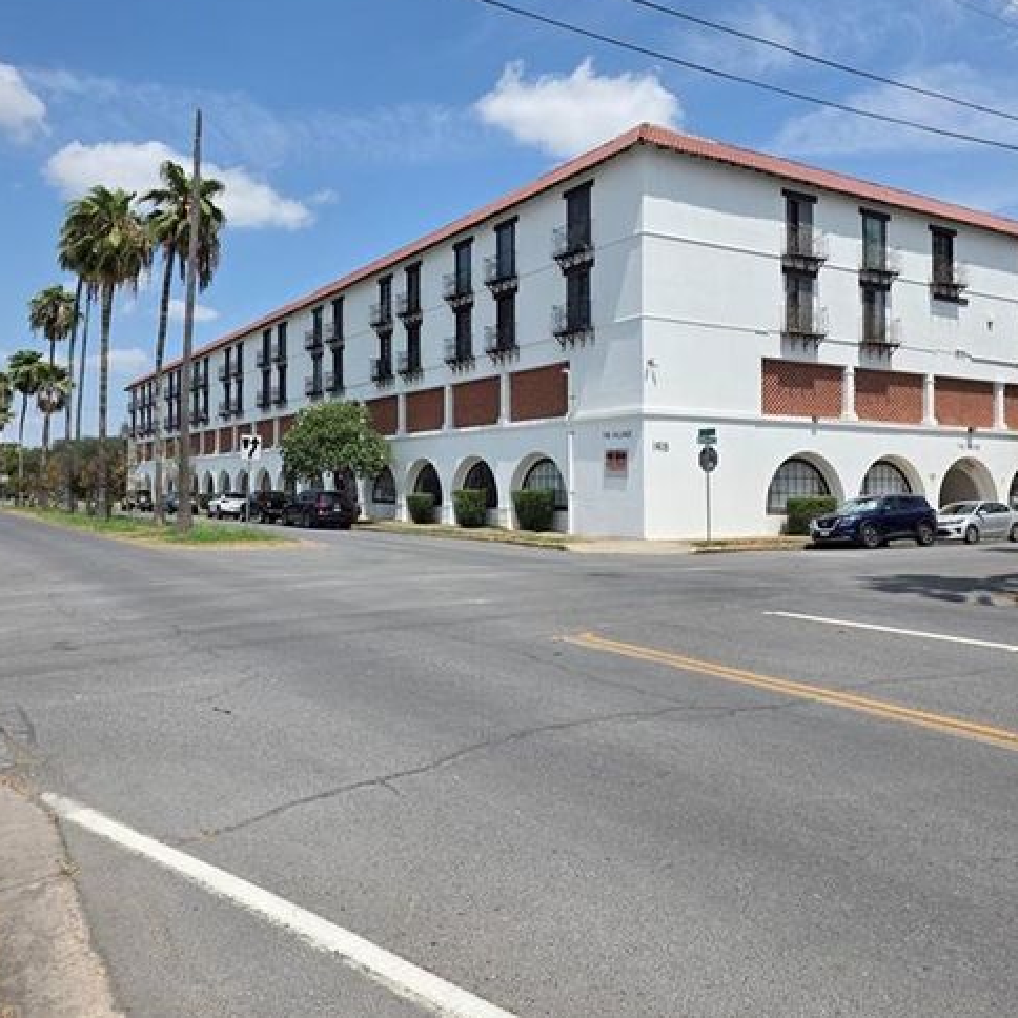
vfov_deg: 57.2
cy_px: 468
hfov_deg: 57.3
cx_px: 507
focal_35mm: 28
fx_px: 932
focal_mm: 6.25
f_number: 1.7
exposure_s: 1/7944
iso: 64
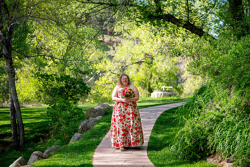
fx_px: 567
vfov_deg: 16.7
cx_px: 123
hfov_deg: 24.9
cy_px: 80
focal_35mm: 82
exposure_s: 1/1250
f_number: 3.2
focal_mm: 75
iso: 400
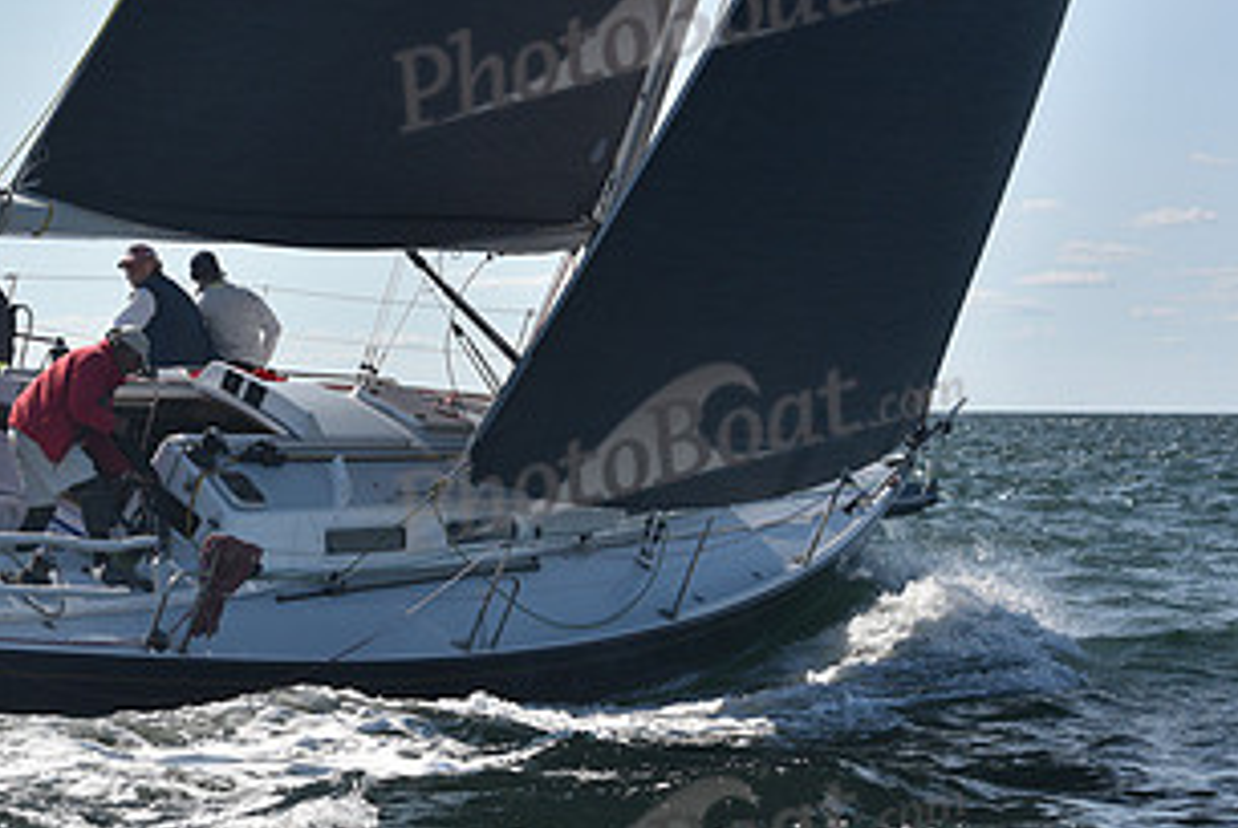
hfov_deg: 15.3
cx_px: 187
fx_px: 4578
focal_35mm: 133
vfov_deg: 10.3
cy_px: 294
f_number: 5.6
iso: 250
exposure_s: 1/1000
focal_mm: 70
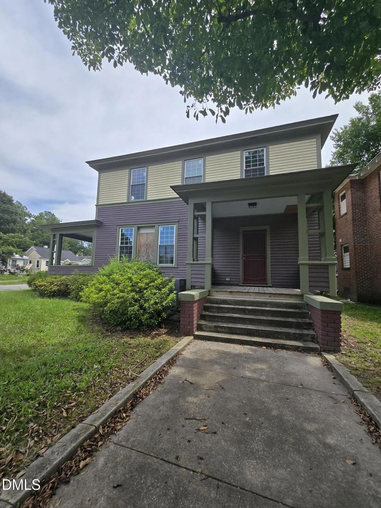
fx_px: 191
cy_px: 254
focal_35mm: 13
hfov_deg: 89.9
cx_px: 190
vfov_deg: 106.2
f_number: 2.2
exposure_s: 1/1930
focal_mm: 2.2
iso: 50
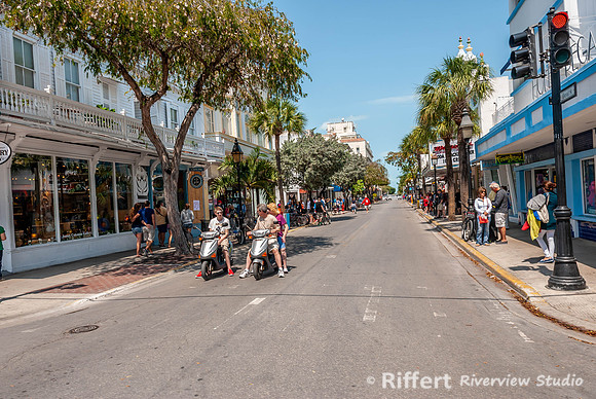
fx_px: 447
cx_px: 298
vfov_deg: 48.0
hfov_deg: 67.3
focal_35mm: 27
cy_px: 200
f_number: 8
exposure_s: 1/200
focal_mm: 18
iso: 100
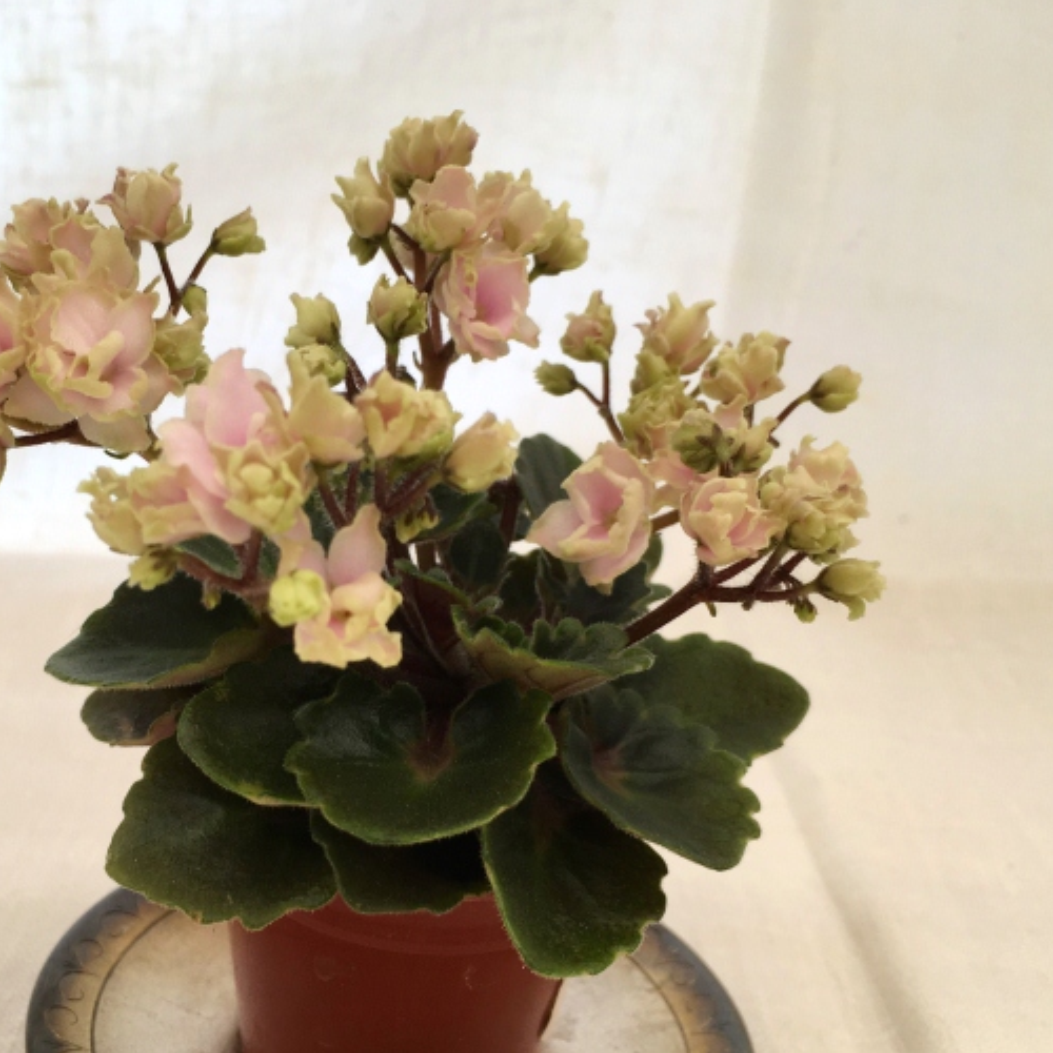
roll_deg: -3.8
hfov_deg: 40.5
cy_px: 611
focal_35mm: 41
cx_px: 364
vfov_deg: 40.8
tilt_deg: -21.2
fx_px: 1411
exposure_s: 1/100
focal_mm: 4.15
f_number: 2.2
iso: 32
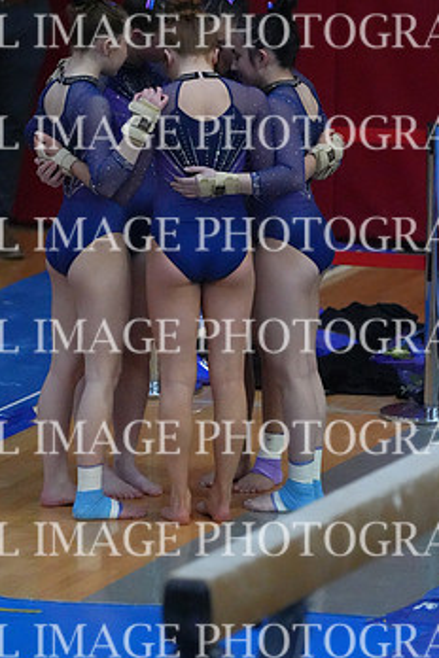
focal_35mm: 500
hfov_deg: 2.7
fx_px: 9145
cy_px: 183
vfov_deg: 4.1
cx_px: 183
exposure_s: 1/1250
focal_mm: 300
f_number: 3.5
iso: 20000
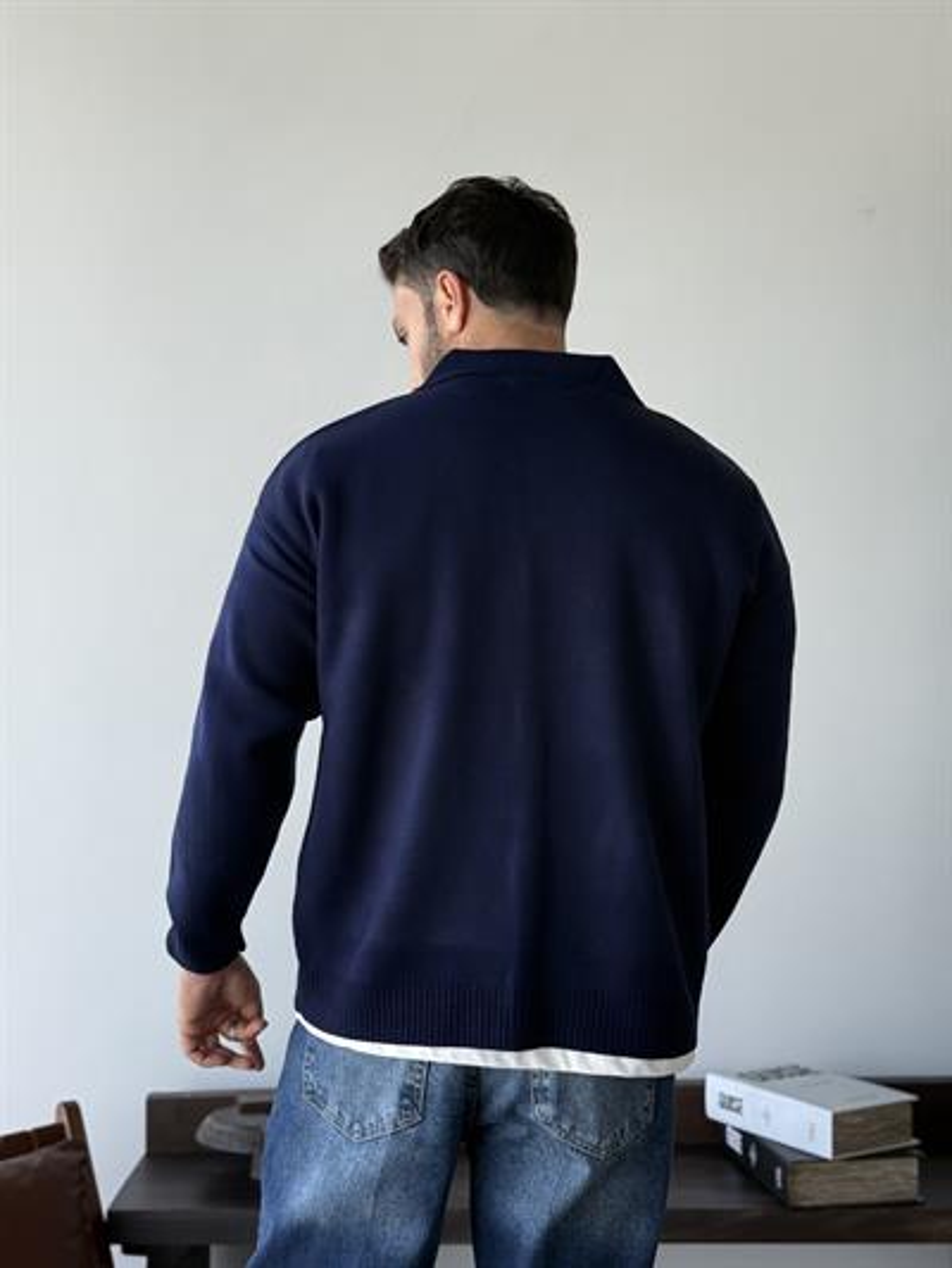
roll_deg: +0.1
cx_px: 476
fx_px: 1759
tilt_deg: +0.9
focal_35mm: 48
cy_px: 634
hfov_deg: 30.3
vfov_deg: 39.6
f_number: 1.78
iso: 80
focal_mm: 6.76
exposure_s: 1/267
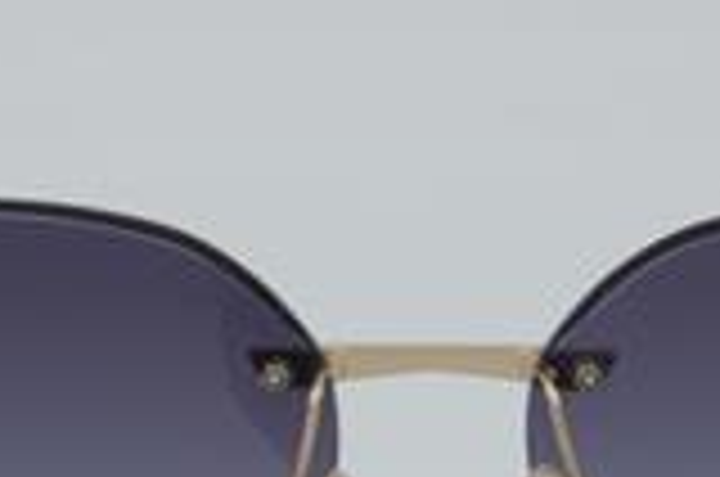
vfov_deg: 6.6
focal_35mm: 206
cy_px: 450
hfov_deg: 10.0
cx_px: 432
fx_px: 4117
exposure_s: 1/4
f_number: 32
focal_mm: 55
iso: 100
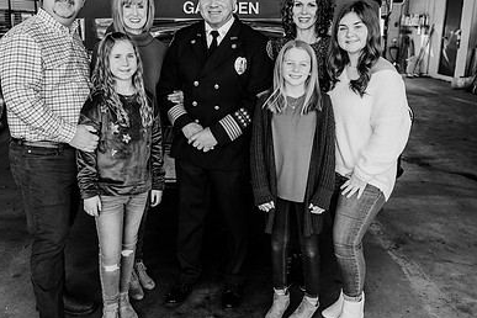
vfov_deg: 36.8
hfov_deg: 53.0
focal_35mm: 36
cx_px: 214
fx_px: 477
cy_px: 137
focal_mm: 24
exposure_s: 1/250
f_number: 3.2
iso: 250
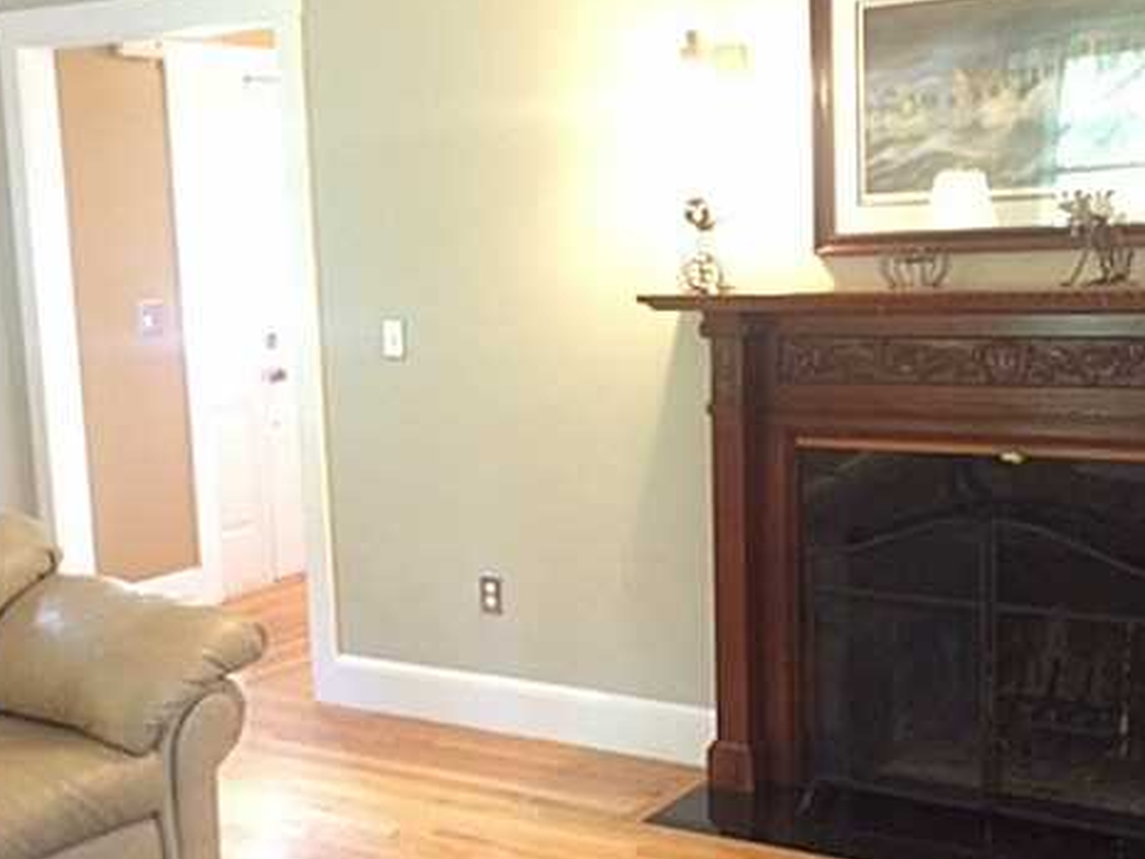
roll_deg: +1.8
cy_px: 494
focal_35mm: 50
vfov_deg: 29.1
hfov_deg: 38.2
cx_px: 558
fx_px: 1654
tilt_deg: -9.4
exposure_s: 1/15
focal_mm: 4.15
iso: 400
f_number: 2.2
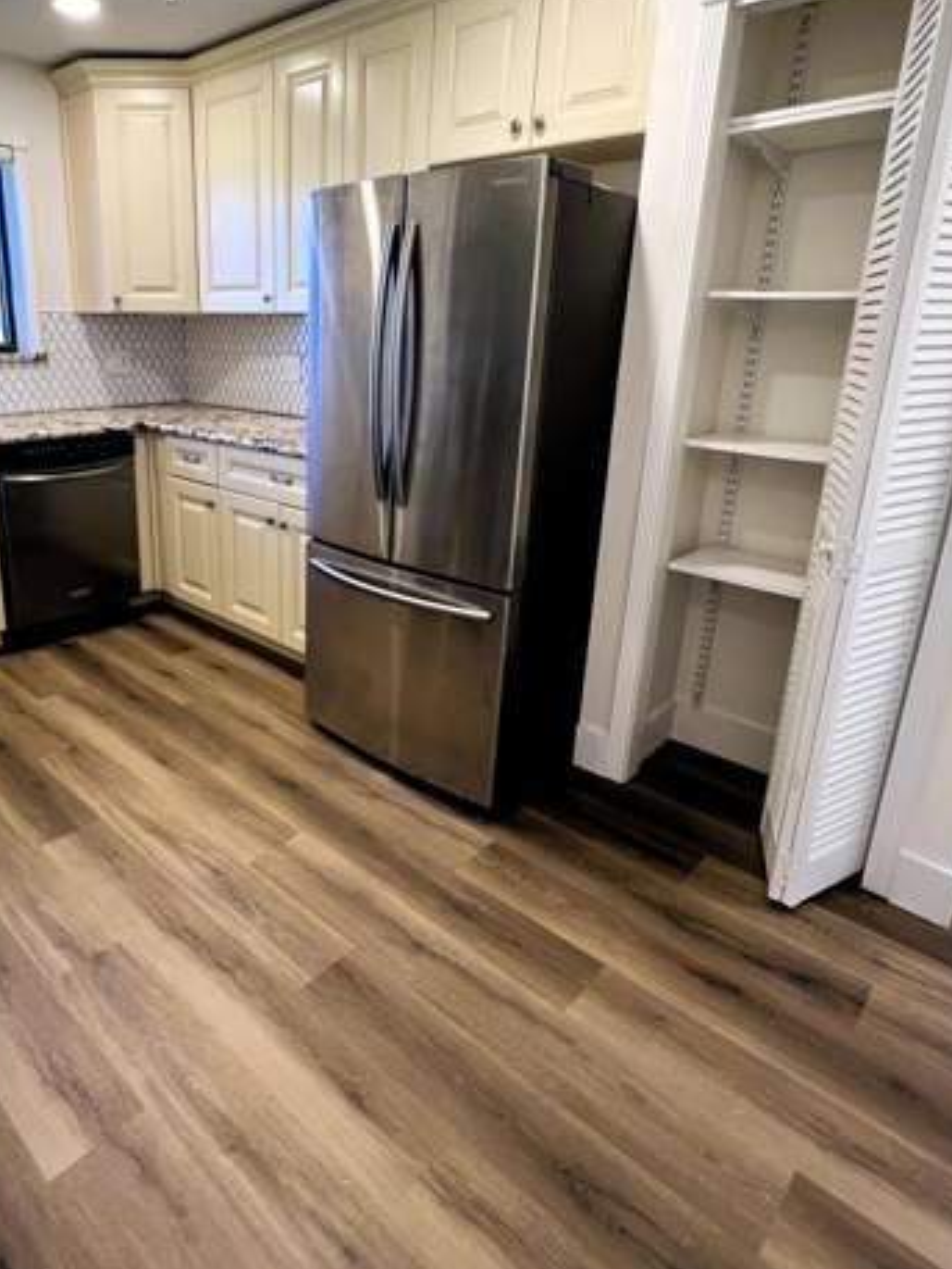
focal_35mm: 21
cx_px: 322
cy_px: 558
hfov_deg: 62.0
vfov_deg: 78.6
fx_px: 770
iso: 250
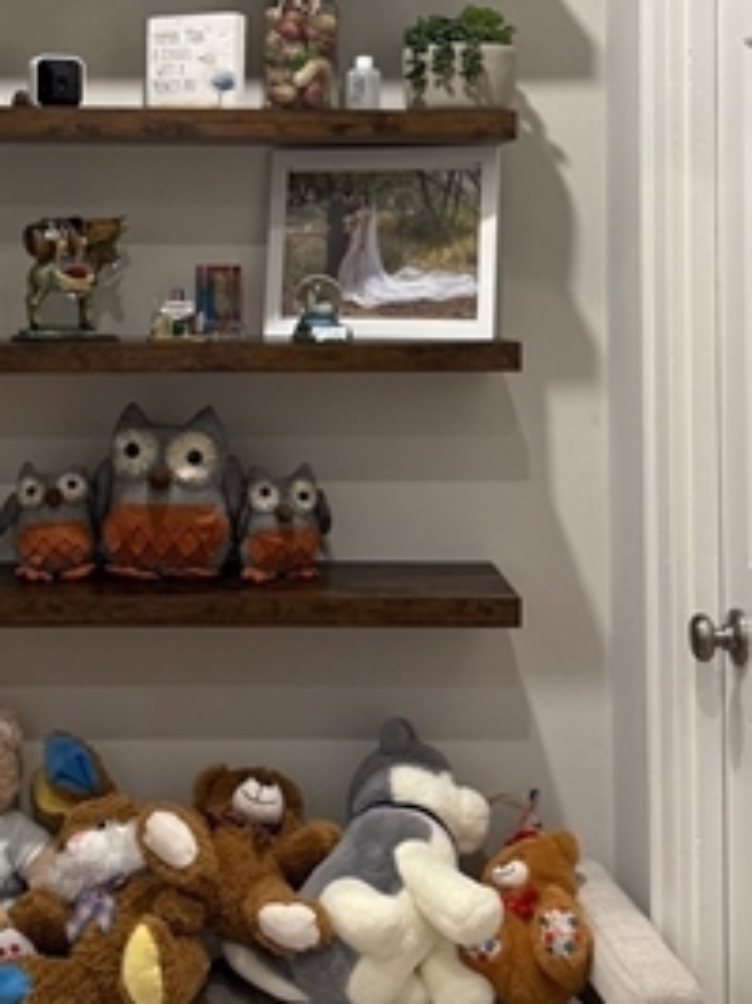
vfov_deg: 27.6
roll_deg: +0.0
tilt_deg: +1.7
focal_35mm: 69
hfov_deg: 21.1
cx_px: 177
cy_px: 203
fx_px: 2000
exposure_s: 1/60
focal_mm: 6.76
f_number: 1.78
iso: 160
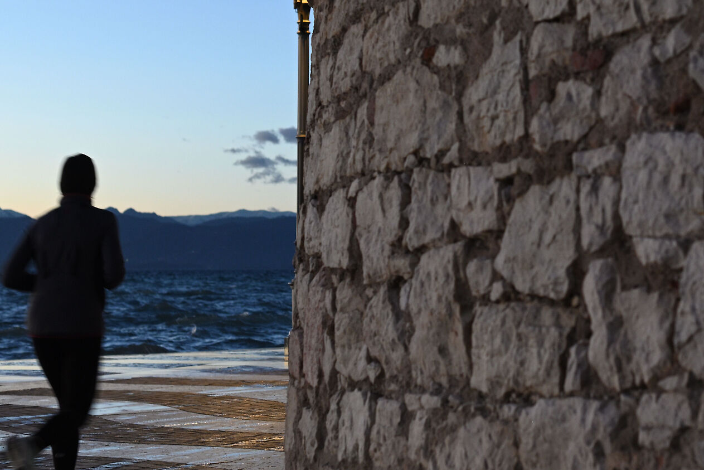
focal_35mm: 95
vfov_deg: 14.4
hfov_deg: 21.1
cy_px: 170
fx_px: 1858
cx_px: 598
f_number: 4.5
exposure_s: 1/50
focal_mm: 50
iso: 2200
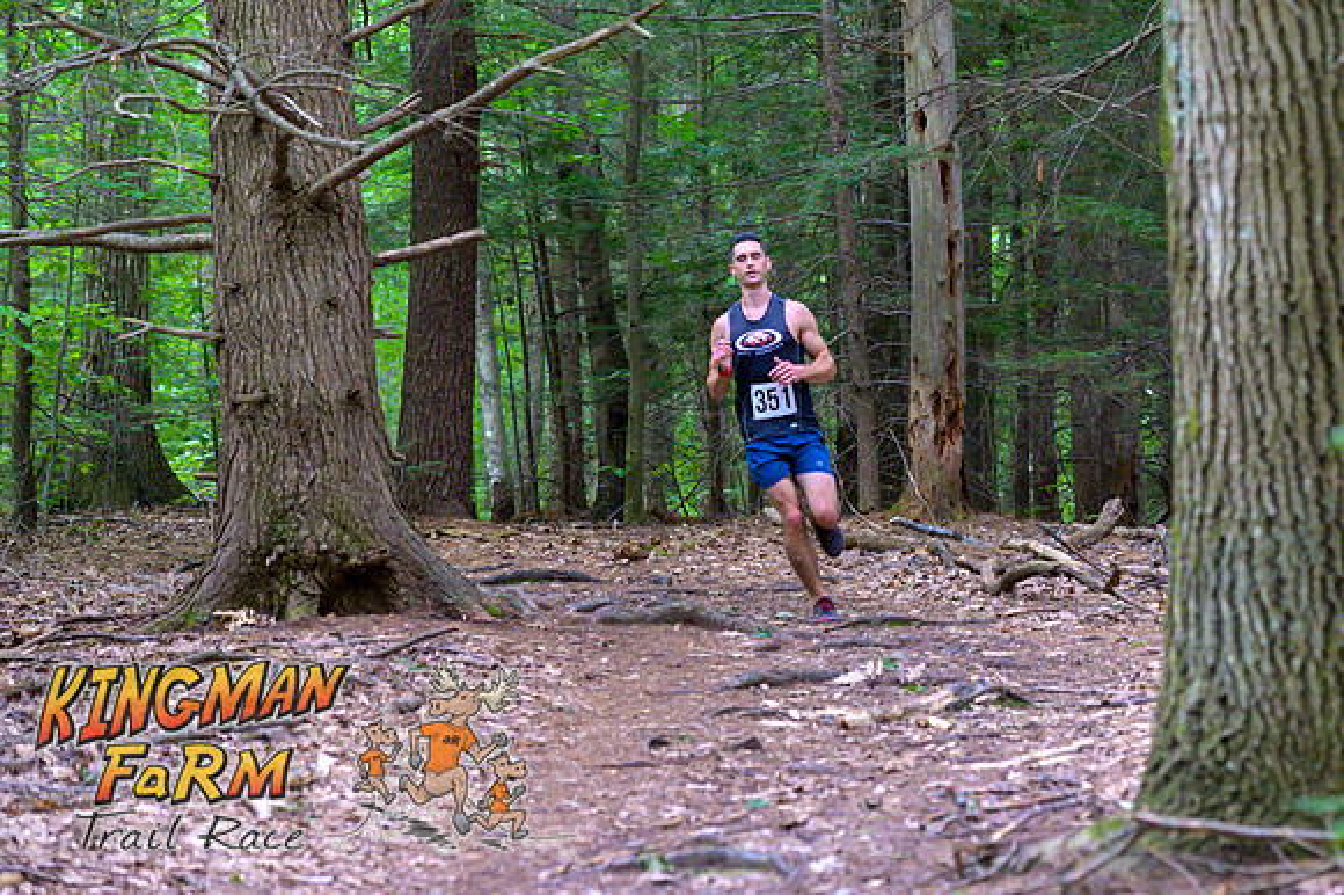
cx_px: 883
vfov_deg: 11.0
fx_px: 4658
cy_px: 307
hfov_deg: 16.4
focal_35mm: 125
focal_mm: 95
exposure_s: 1/200
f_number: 4
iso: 8000
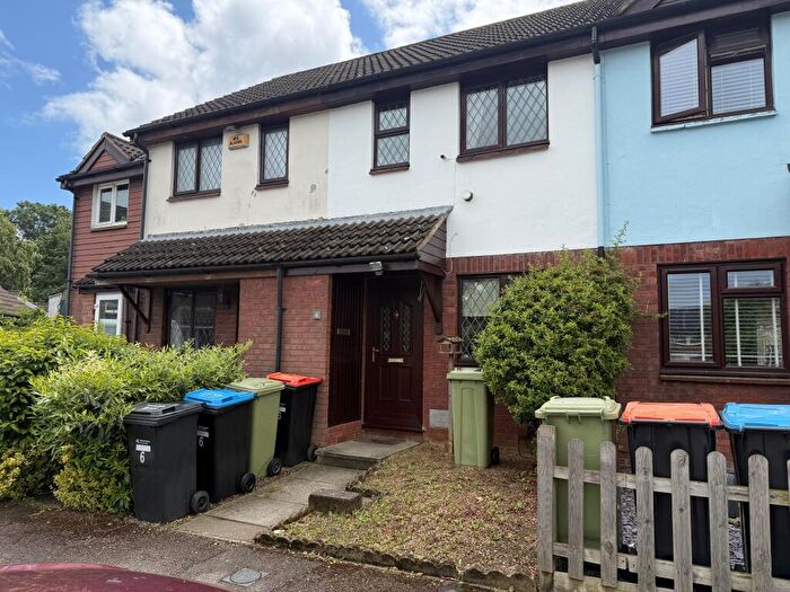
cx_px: 395
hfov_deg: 71.6
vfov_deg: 56.8
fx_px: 548
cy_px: 296
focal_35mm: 24
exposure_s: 1/2907
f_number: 1.78
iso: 100
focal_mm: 6.76
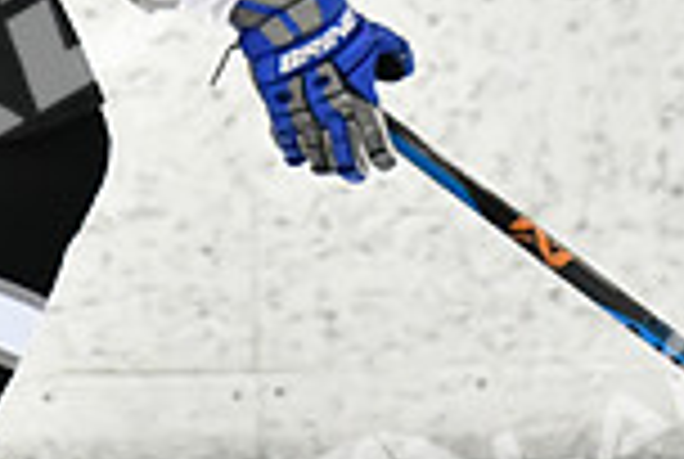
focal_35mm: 1084
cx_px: 274
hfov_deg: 1.9
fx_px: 20636
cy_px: -124
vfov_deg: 1.3
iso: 5000
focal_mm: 190
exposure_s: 1/1250
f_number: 2.8
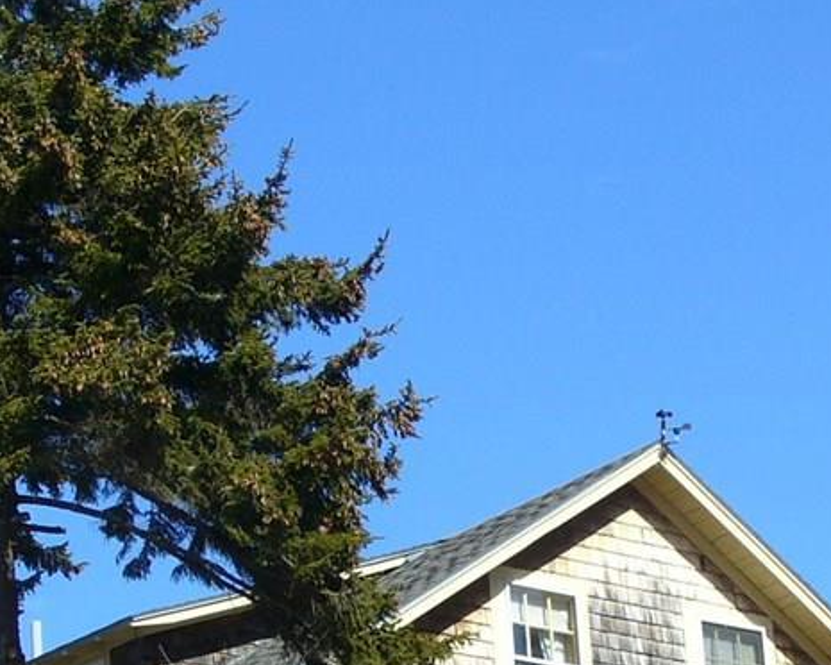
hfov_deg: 13.4
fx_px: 3542
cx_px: 541
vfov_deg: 10.7
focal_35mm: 144
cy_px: 624
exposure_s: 1/250
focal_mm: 8.9
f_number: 6.2
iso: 80
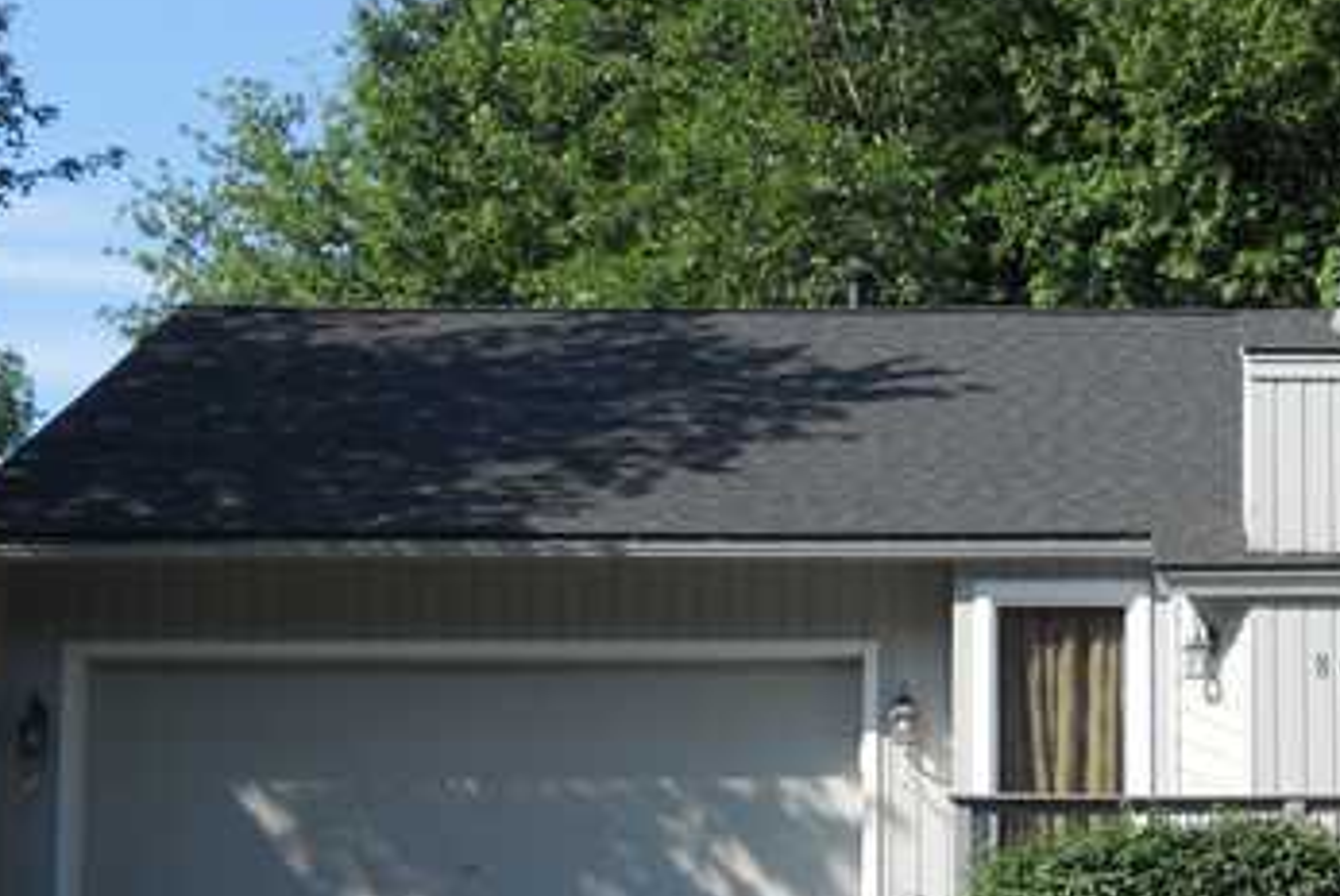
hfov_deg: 21.8
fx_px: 3390
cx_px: 1243
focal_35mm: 91
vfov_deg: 15.0
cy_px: 602
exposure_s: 1/500
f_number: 3.9
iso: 80
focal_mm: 6.9
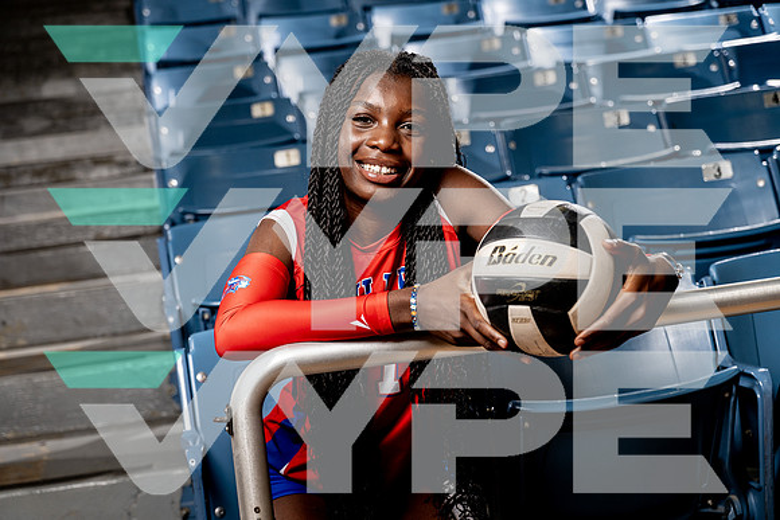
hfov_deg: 28.8
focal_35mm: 70
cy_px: 260
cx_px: 390
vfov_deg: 19.5
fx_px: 1517
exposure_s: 1/250
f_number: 4
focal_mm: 70
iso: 400
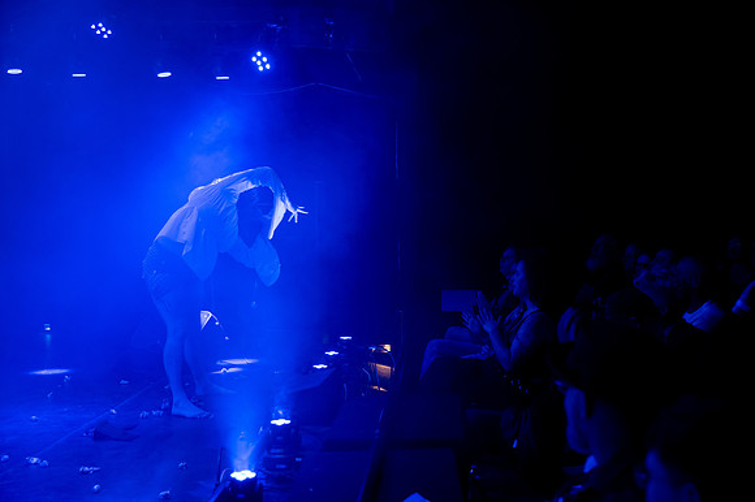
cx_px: 378
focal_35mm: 50
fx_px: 1048
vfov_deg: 27.0
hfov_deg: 39.6
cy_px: 251
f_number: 4
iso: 3200
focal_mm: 50
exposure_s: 1/200
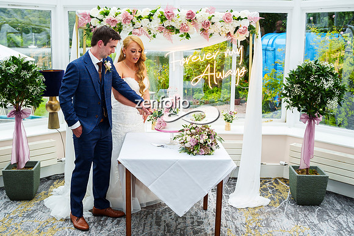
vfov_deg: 35.8
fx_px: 365
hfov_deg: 51.7
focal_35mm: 37
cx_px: 165
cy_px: 103
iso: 400
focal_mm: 28
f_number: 3.5
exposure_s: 1/250
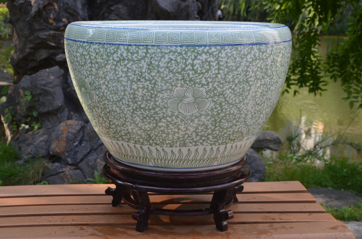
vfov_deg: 22.5
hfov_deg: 33.5
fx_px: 602
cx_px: 181
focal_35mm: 60
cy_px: 120
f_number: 9
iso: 200
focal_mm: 40
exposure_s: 1/100
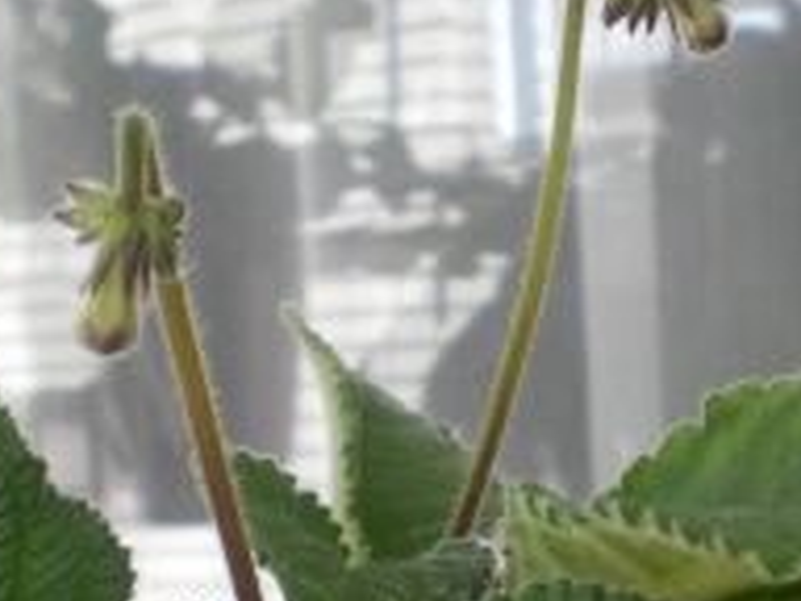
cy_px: 355
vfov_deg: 12.4
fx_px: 2754
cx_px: 521
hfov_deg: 16.5
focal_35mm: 119
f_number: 3.1
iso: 100
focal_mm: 6.3
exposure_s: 1/40
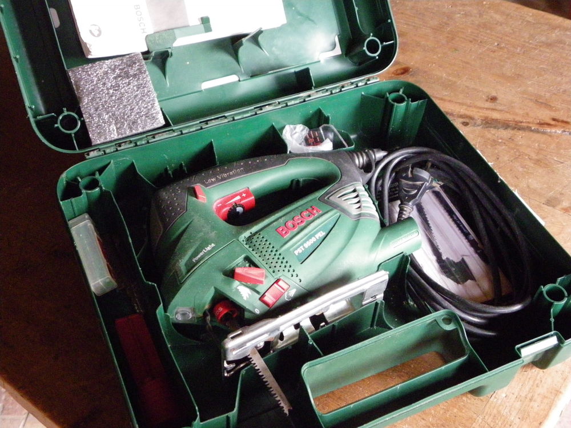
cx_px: 286
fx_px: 742
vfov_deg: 32.2
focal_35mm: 45
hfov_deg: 42.1
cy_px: 214
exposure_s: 1/50
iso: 800
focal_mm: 7.9
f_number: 3.2
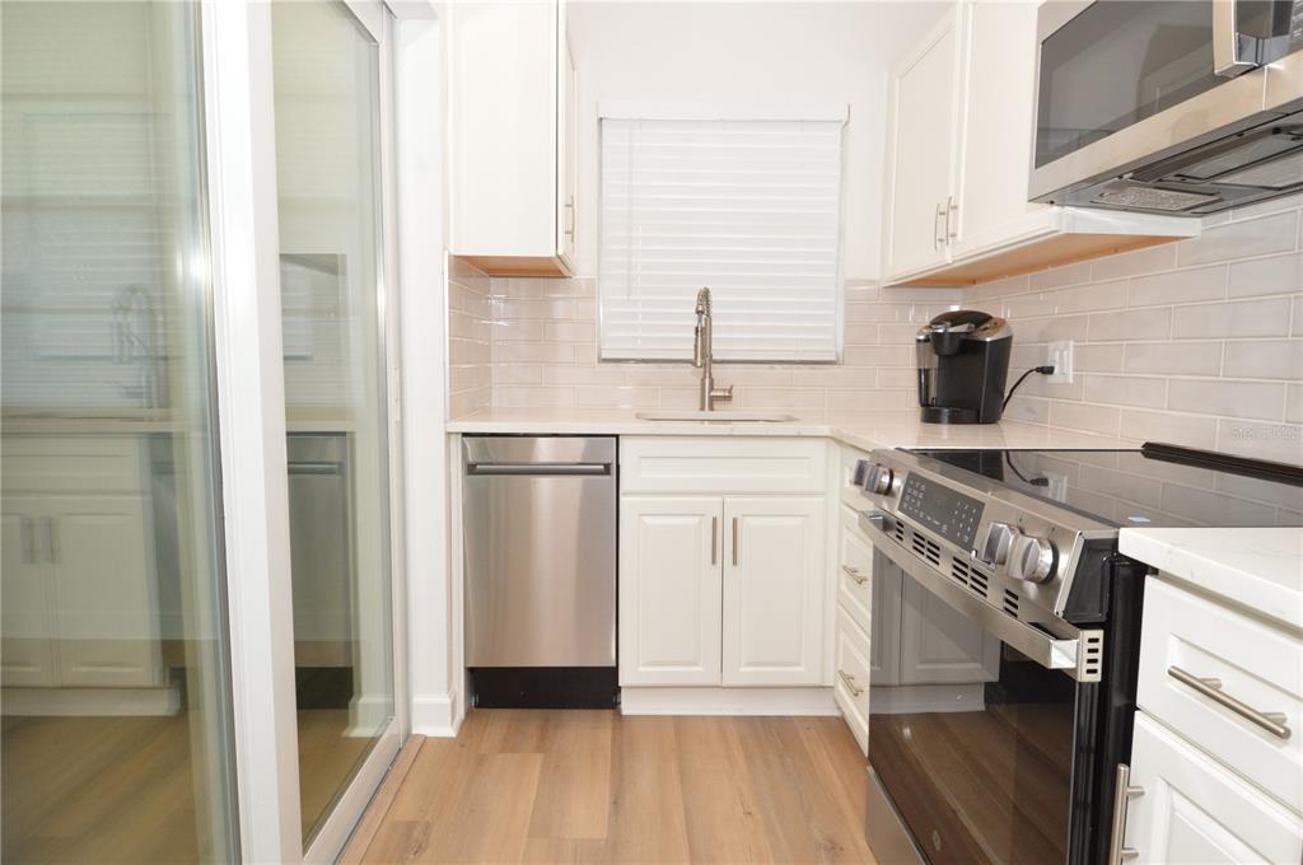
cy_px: 432
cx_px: 652
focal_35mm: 18
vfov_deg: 67.2
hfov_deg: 90.1
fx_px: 651
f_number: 10
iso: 800
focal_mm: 12
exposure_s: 1/60
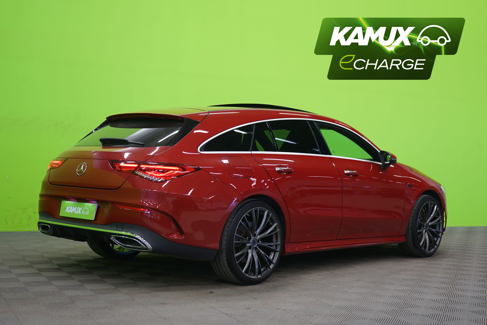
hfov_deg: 39.6
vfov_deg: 27.0
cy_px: 162
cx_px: 244
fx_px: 676
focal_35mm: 50
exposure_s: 1/8
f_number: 4.5
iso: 400
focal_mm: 50
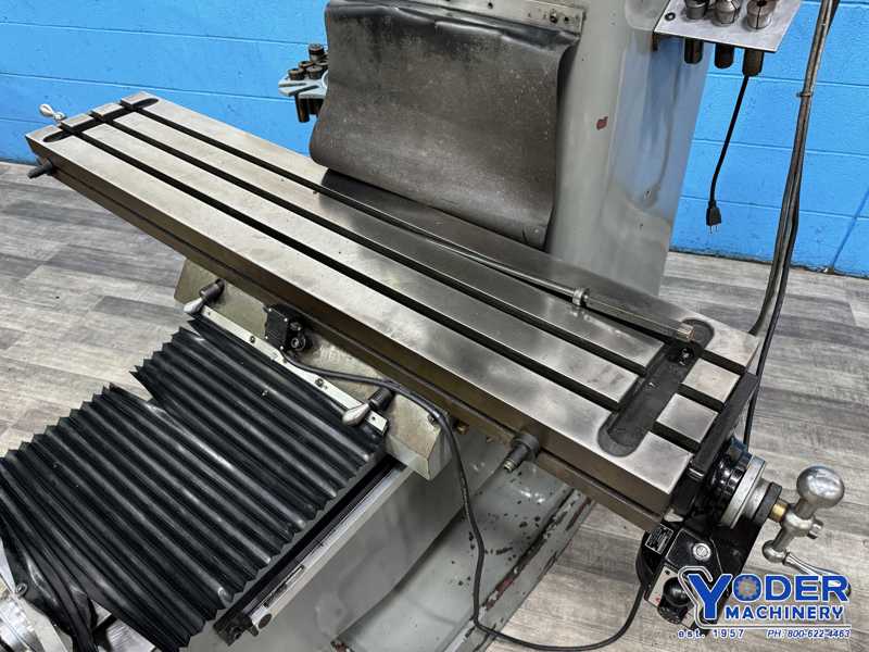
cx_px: 434
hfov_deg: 71.6
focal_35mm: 24
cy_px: 326
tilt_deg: -42.4
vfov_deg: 56.8
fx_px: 602
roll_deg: +4.1
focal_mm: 6.76
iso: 400
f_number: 1.78
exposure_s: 1/60
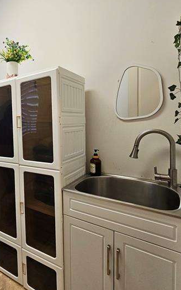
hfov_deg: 49.6
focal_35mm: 21
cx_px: 12
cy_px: 133
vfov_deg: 82.1
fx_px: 166
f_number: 2.2
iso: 250
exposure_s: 1/60
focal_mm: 2.2
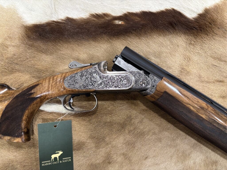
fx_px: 170
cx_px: 114
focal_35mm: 26
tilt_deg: -83.8
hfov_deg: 67.3
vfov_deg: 53.1
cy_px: 85
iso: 200
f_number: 1.6
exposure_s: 1/60
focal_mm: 5.96
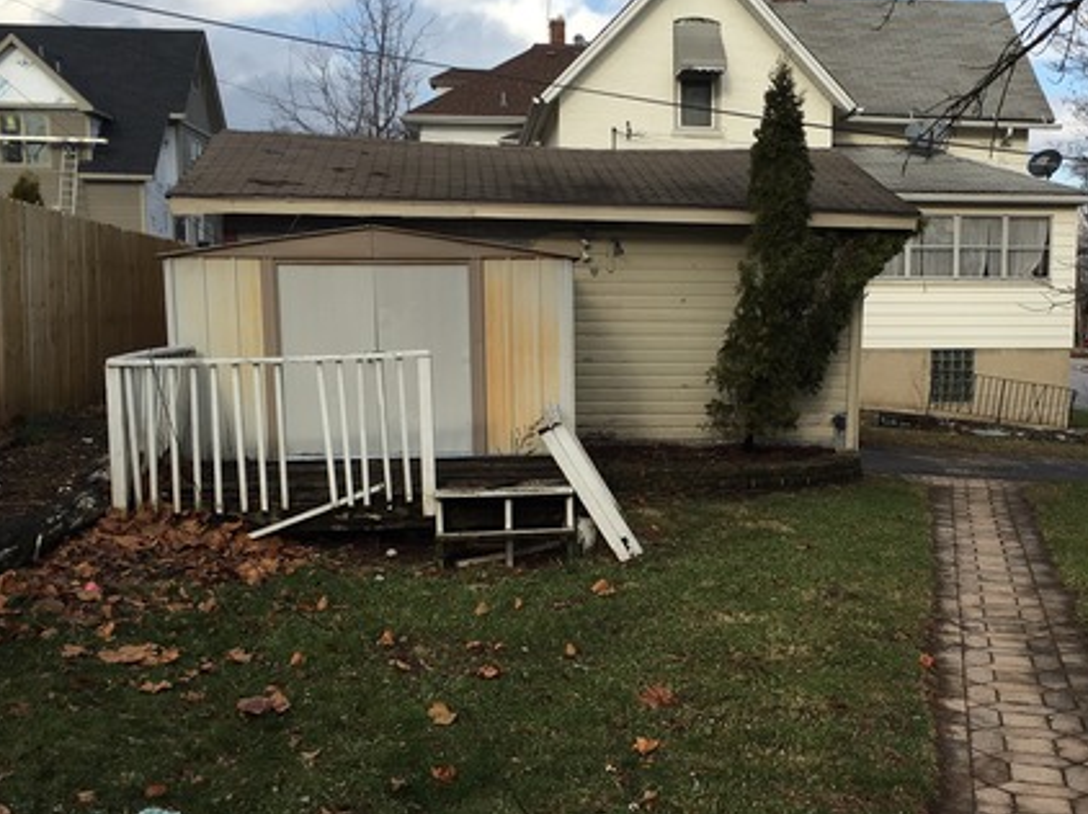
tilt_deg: -4.8
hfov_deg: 42.4
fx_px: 1382
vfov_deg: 32.7
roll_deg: +0.1
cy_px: 487
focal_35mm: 44
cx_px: 730
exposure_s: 1/761
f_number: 2.2
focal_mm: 4.15
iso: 25
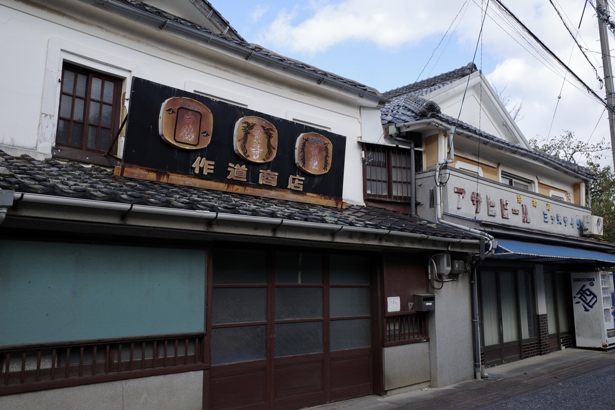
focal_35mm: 31
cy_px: 191
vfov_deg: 42.3
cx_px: 317
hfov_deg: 60.3
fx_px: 530
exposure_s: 1/400
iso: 200
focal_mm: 18.3
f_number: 5
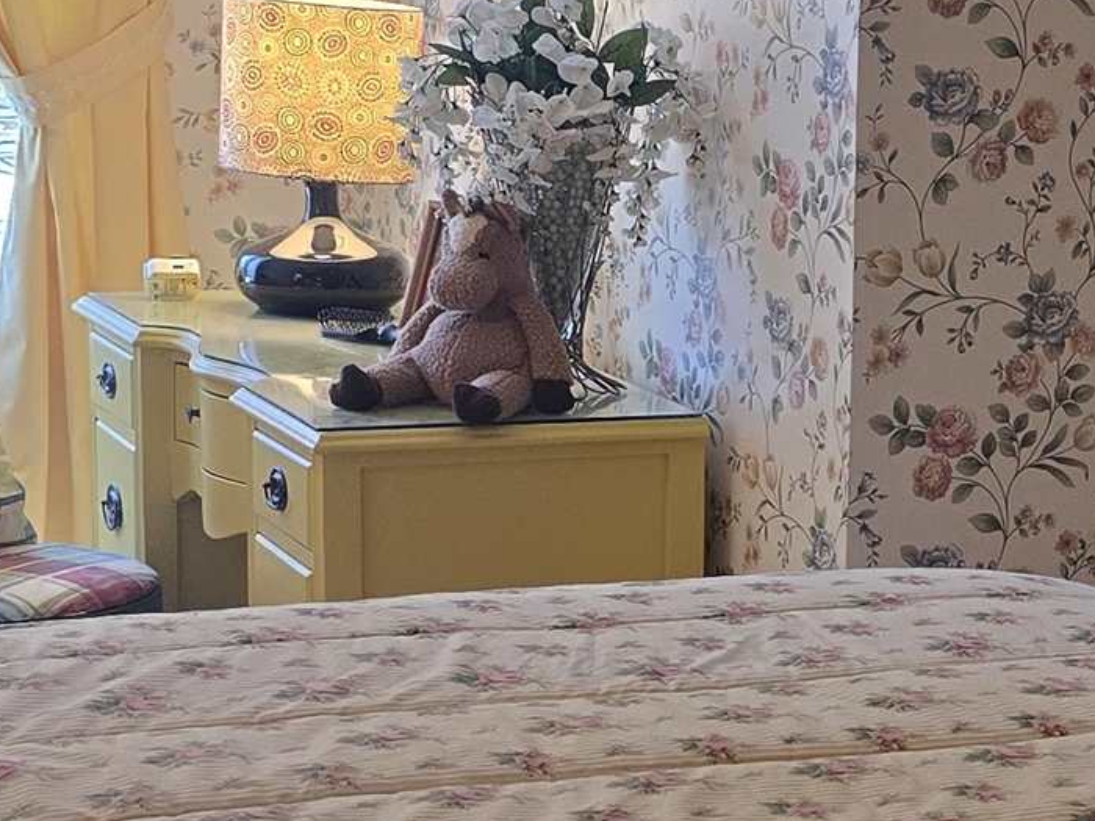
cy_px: 566
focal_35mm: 101
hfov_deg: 18.9
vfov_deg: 14.6
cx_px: 1103
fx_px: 3195
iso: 160
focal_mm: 6.3
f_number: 1.7
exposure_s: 1/120
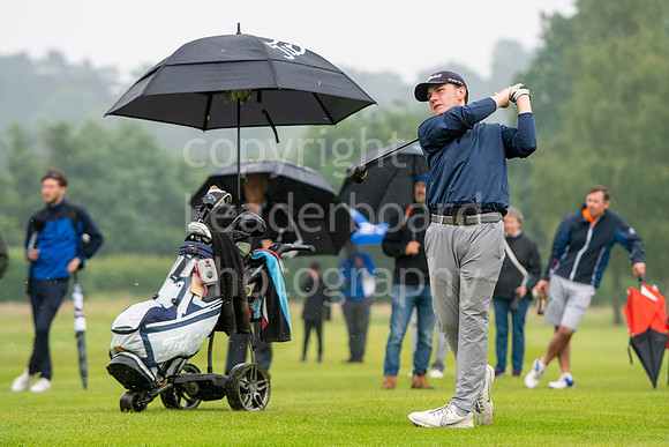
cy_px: 224
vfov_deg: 5.4
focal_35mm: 255
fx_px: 4740
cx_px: 334
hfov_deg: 8.1
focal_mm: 170
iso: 1600
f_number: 4
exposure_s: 1/1600
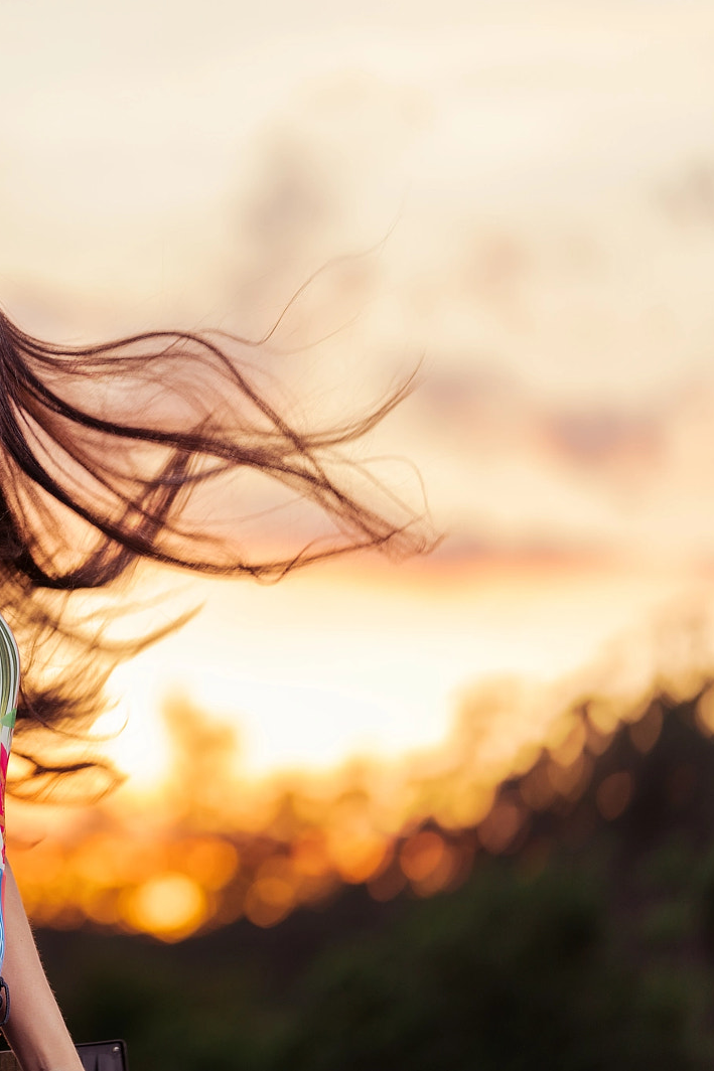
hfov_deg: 6.9
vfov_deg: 10.4
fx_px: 5862
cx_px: -63
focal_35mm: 197
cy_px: 536
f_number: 2.8
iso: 160
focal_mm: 131
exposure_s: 1/200
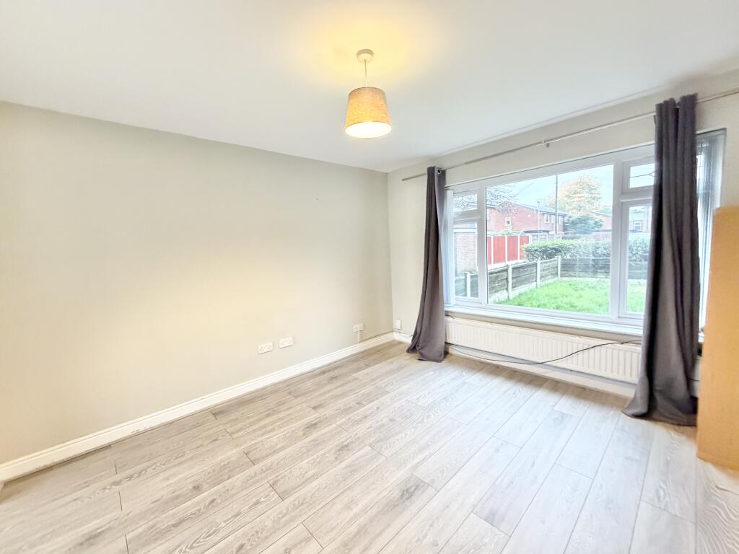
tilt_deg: -4.7
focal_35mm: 14
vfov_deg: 85.7
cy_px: 277
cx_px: 370
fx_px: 299
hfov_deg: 102.1
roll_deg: +2.5
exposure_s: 1/50
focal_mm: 2.22
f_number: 2.2
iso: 640
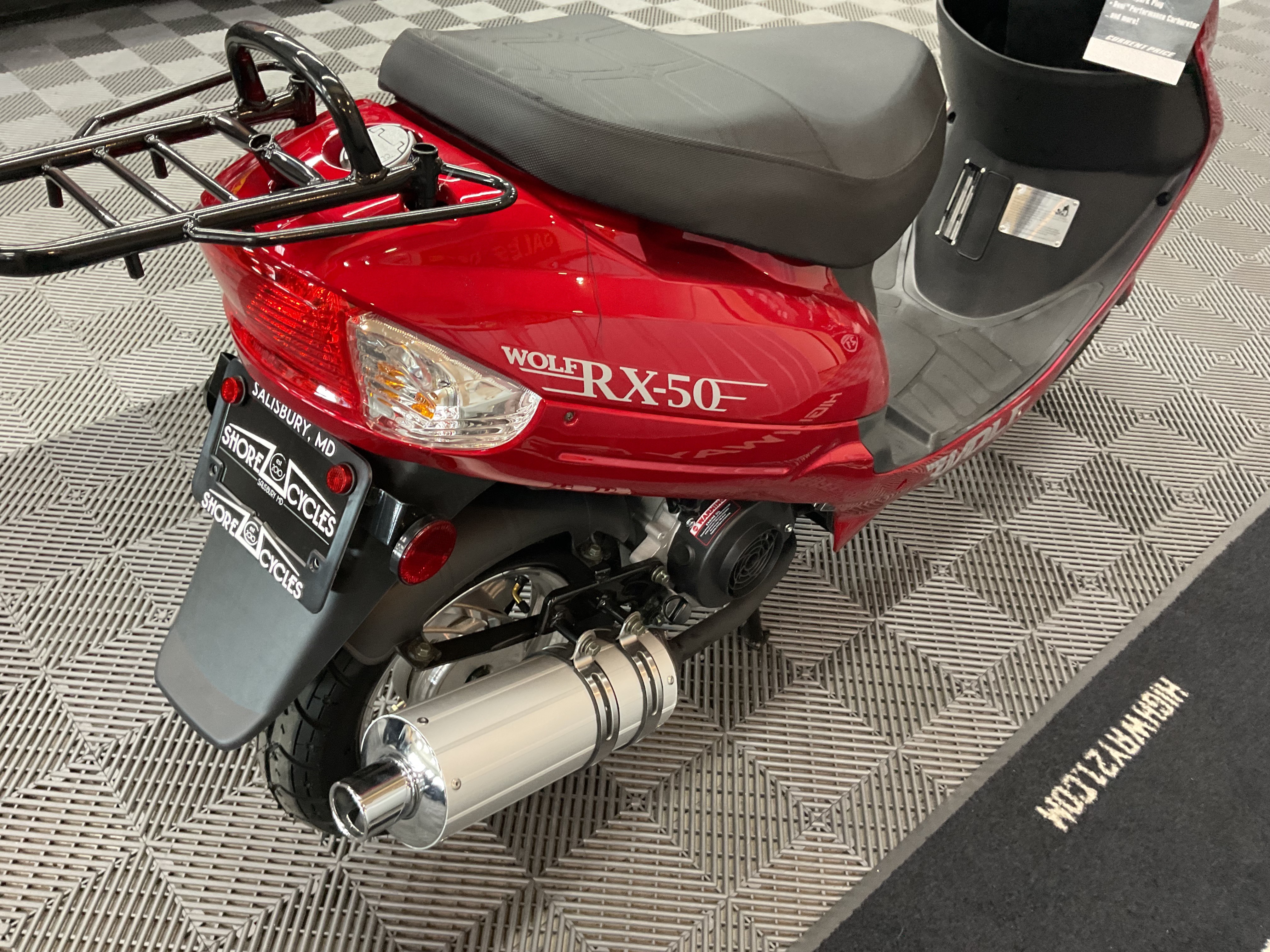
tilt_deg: -41.3
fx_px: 1064
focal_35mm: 29
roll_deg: -5.5
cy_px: 476
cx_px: 635
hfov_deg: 61.7
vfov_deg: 48.2
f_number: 1.8
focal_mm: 3
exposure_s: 1/60
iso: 200
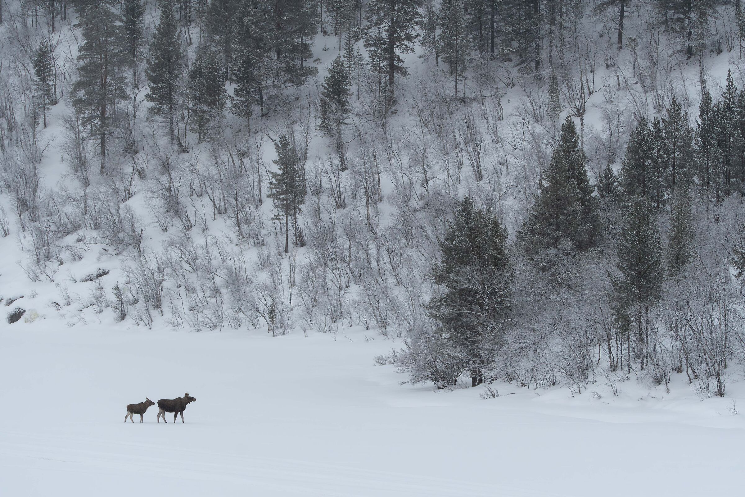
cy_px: 248
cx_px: 372
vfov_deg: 6.1
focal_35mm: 225
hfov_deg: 9.1
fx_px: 4656
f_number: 6.3
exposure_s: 1/500
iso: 320
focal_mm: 150
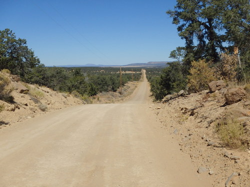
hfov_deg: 41.2
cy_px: 94
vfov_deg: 31.5
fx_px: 332
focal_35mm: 46
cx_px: 125
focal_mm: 8.3
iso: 125
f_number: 14
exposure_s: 1/200
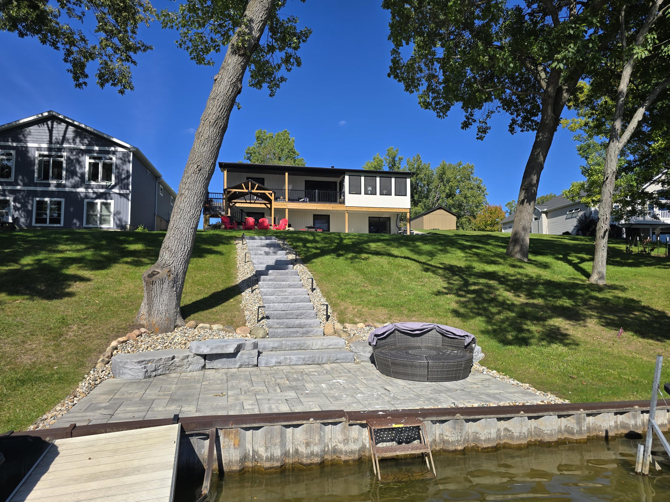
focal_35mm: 23
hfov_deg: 73.9
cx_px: 335
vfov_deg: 58.9
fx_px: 445
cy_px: 251
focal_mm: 6.3
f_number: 1.7
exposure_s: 1/829
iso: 12
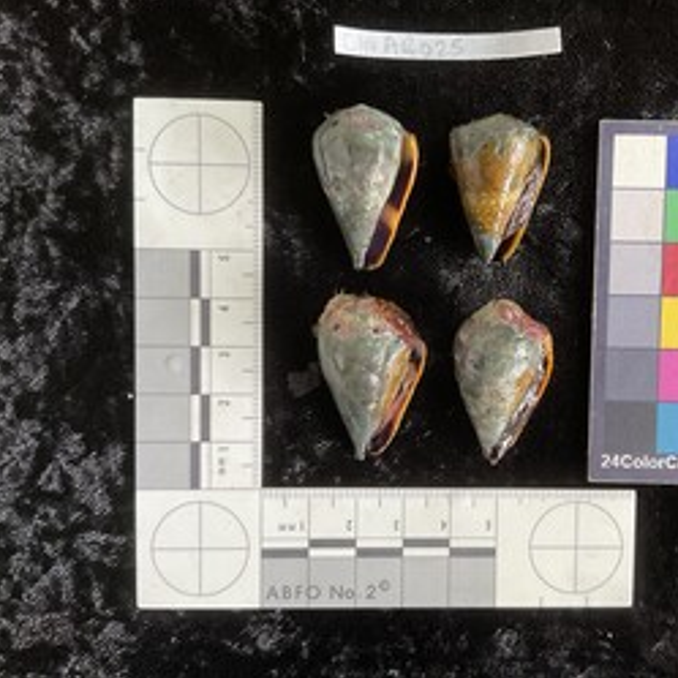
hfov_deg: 45.6
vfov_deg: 46.0
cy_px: 325
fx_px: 798
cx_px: 425
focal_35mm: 36
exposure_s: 1/60
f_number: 1.8
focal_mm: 3
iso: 100
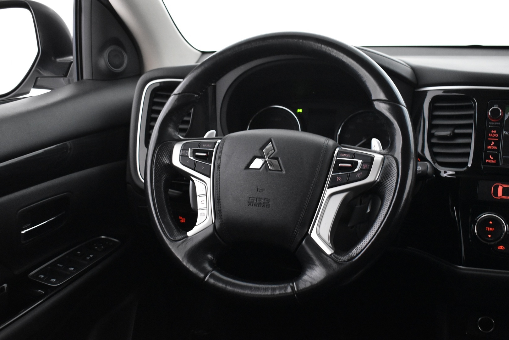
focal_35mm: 44
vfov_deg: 30.8
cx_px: 254
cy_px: 170
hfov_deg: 45.0
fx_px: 615
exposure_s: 1/30
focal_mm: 29
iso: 3200
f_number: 4.2
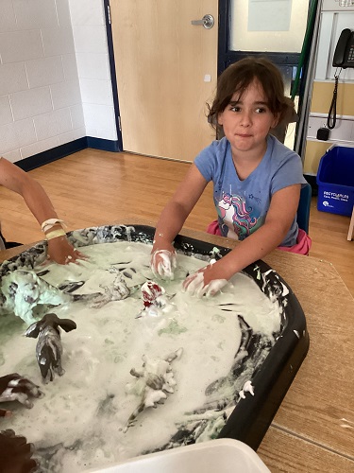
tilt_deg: -28.2
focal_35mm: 31
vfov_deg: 58.4
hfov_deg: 45.4
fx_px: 423
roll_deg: +1.8
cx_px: 177
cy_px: 236
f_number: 2.4
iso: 400
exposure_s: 1/40
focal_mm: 3.3
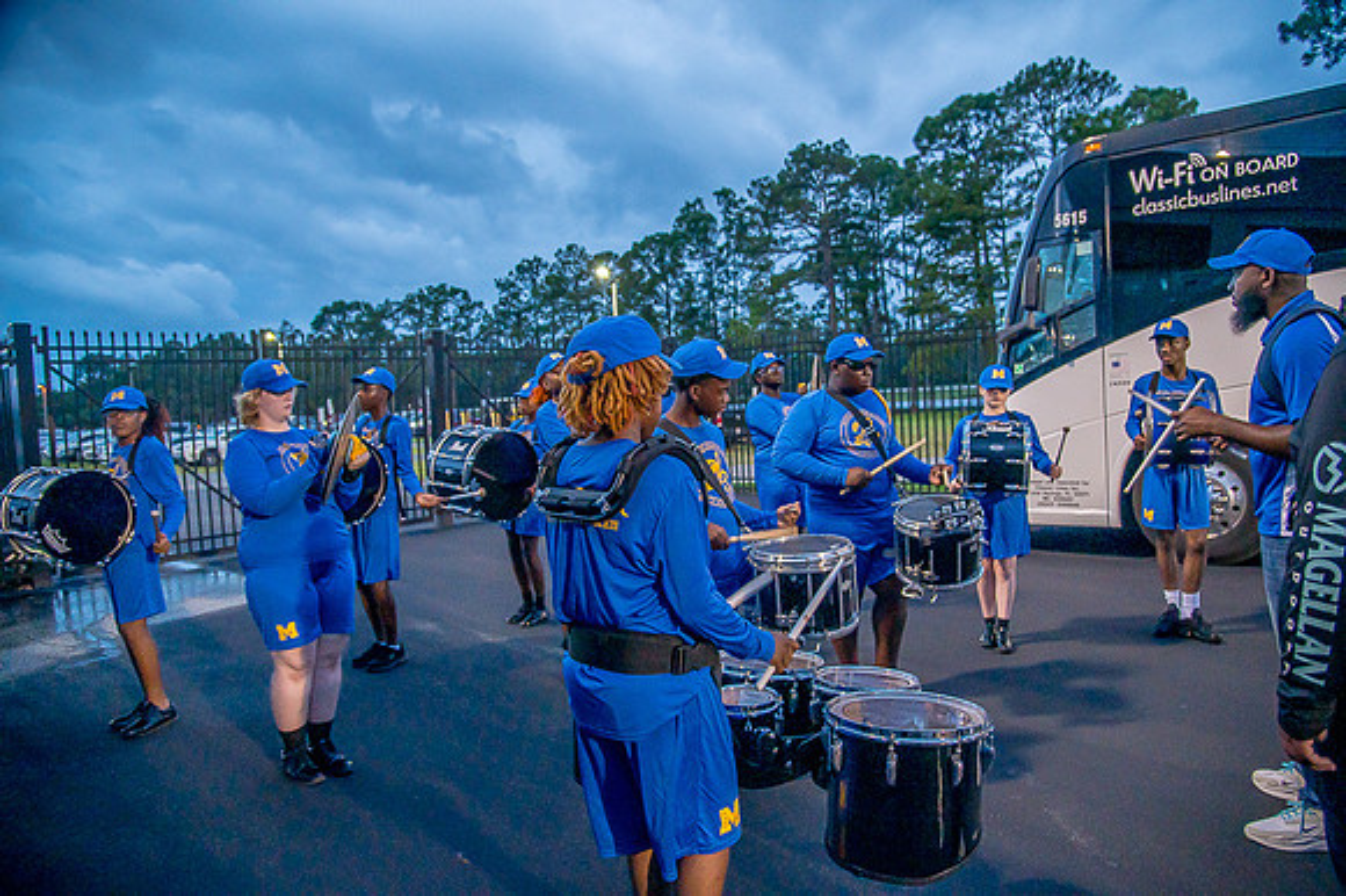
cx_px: 673
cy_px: 448
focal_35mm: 24
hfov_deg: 73.8
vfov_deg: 53.1
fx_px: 897
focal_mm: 24
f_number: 4
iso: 1250
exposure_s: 1/250
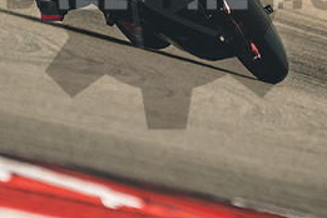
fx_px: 17993
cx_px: 135
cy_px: -29
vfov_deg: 0.7
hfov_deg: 1.0
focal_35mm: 1981
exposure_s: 1/2500
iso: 1250
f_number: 5.6
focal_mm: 400
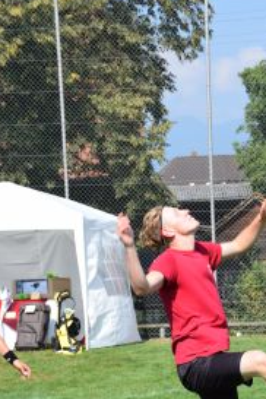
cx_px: 230
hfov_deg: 10.3
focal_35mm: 132
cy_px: 305
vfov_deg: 15.5
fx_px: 1463
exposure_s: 1/320
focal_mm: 50
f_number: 9
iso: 200
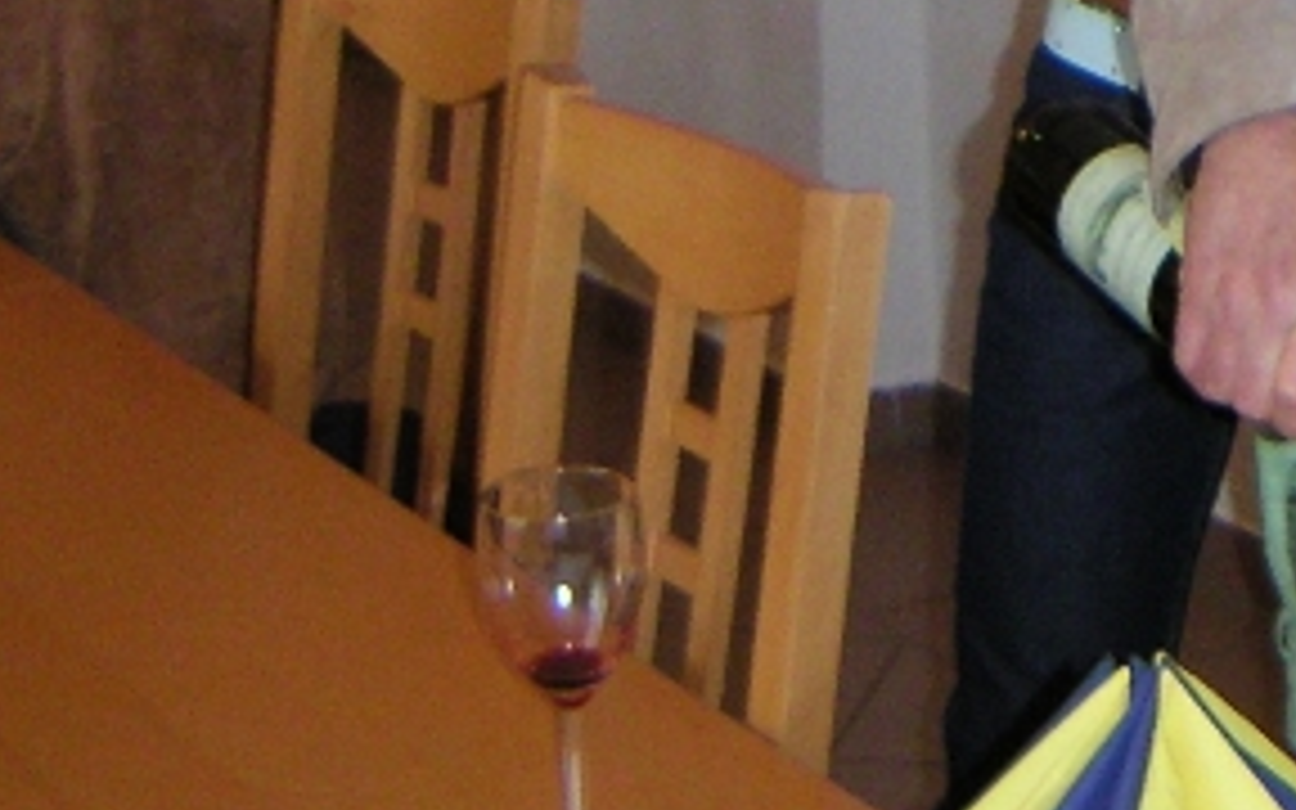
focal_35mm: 109
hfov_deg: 18.7
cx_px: 1246
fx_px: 3850
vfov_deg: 11.7
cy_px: -266
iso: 200
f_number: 2.8
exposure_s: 1/45
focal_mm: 4.8
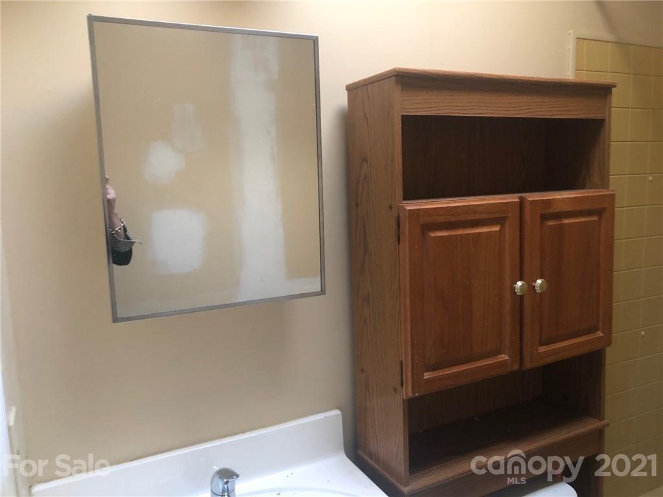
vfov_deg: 49.7
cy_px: 248
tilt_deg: -8.9
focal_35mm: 28
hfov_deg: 63.4
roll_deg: +0.7
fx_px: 536
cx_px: 332
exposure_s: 1/8
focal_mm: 3.99
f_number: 1.8
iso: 100
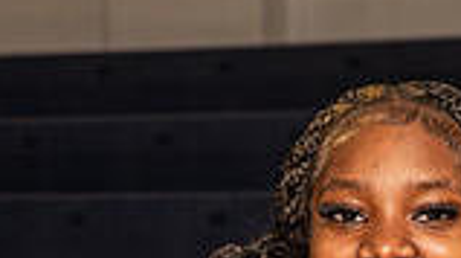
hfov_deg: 10.3
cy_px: 612
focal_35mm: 208
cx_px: 400
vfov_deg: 5.6
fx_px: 2540
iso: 400
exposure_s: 1/320
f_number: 7.1
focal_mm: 70
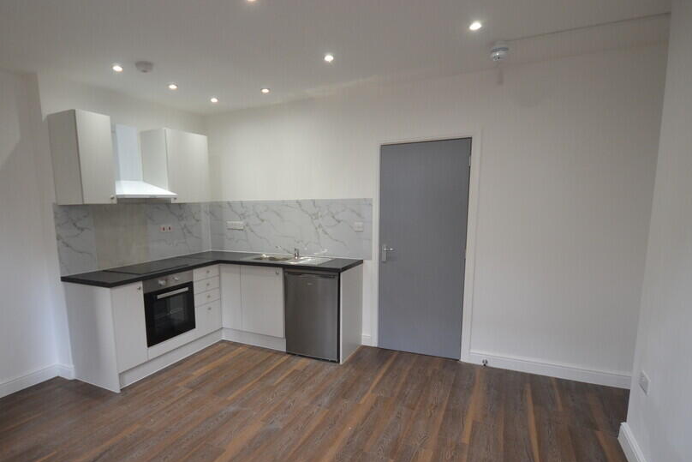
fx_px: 365
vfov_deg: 64.3
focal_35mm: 19
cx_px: 288
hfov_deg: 86.1
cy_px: 264
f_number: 4
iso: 400
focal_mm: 10
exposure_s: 1/60
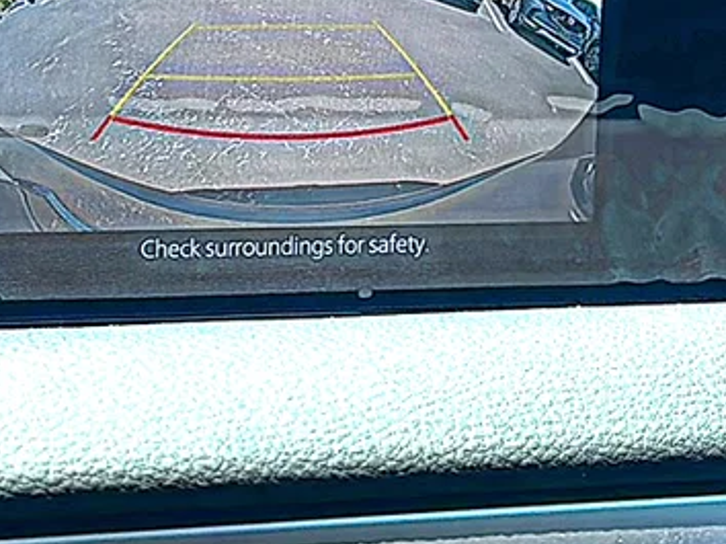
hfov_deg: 20.2
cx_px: 267
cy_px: 89
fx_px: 2033
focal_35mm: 97
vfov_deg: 15.1
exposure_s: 1/1086
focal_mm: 6.86
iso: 80
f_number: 1.78
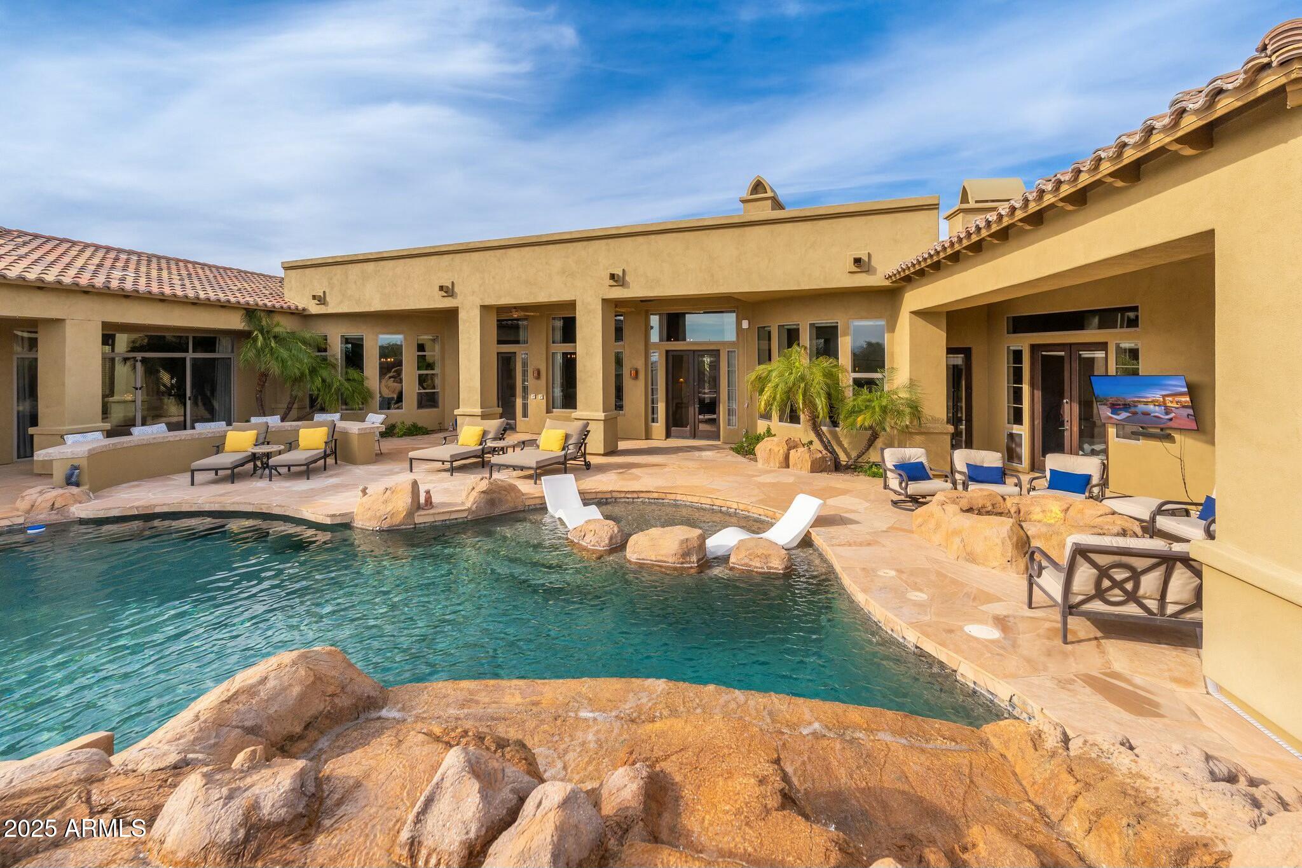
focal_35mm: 16
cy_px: 434
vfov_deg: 72.0
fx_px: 597
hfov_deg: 95.0
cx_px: 651
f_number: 8
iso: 250
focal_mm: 16.5
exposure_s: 1/500
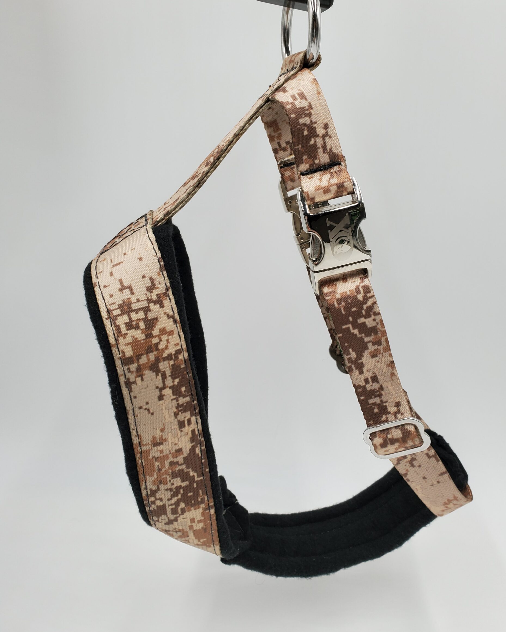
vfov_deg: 62.2
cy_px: 300
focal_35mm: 28
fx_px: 524
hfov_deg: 51.5
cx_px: 261
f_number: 2.4
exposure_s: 1/120
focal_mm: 4.3
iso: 50
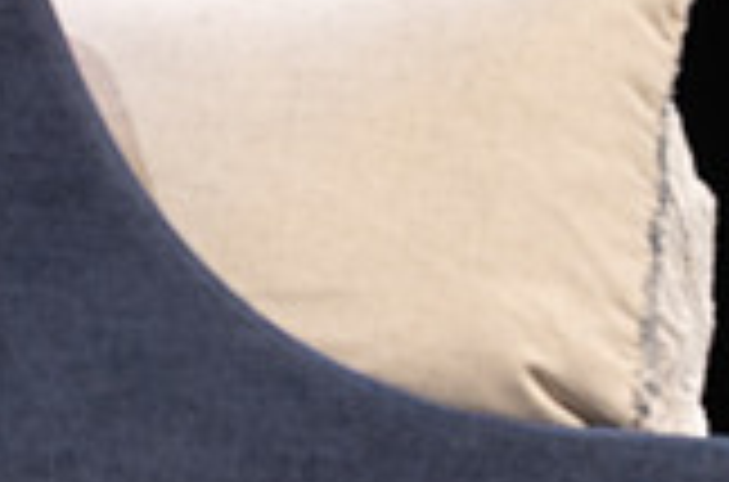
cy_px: -355
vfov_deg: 1.9
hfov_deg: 2.9
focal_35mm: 721
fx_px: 14558
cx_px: -548
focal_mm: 165
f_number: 5
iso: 1000
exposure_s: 1/160
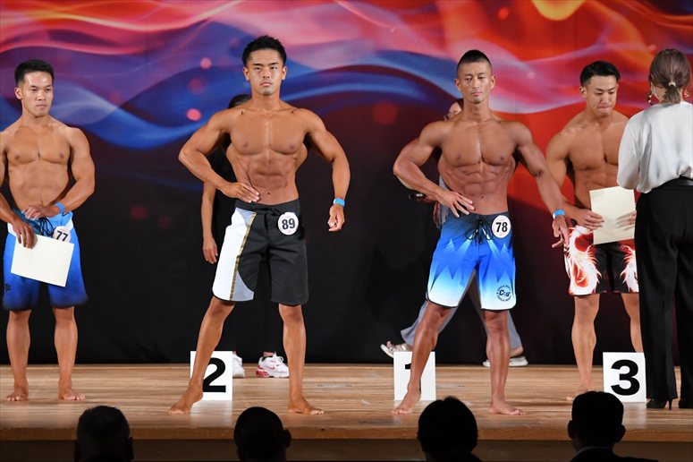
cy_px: 231
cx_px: 346
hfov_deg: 9.5
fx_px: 4175
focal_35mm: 217
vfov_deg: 6.3
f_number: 5.6
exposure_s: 1/400
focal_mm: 145
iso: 3200
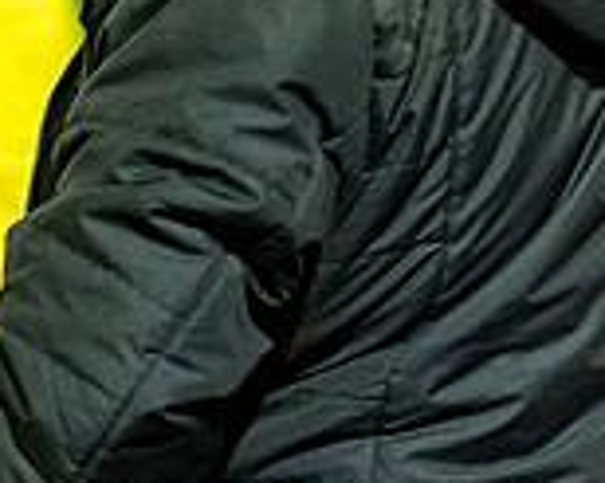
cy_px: -334
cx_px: -67
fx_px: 6317
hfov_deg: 5.5
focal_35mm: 353
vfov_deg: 4.3
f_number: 2.8
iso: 6400
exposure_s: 1/1000
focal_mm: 86
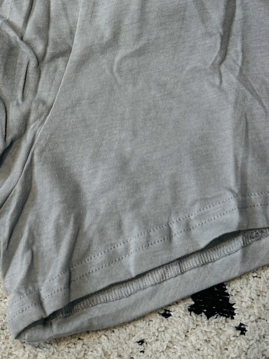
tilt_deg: -61.0
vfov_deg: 24.0
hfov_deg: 19.6
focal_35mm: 74
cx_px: 34
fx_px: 767
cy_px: -70
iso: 100
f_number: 1.78
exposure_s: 1/100
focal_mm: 6.86
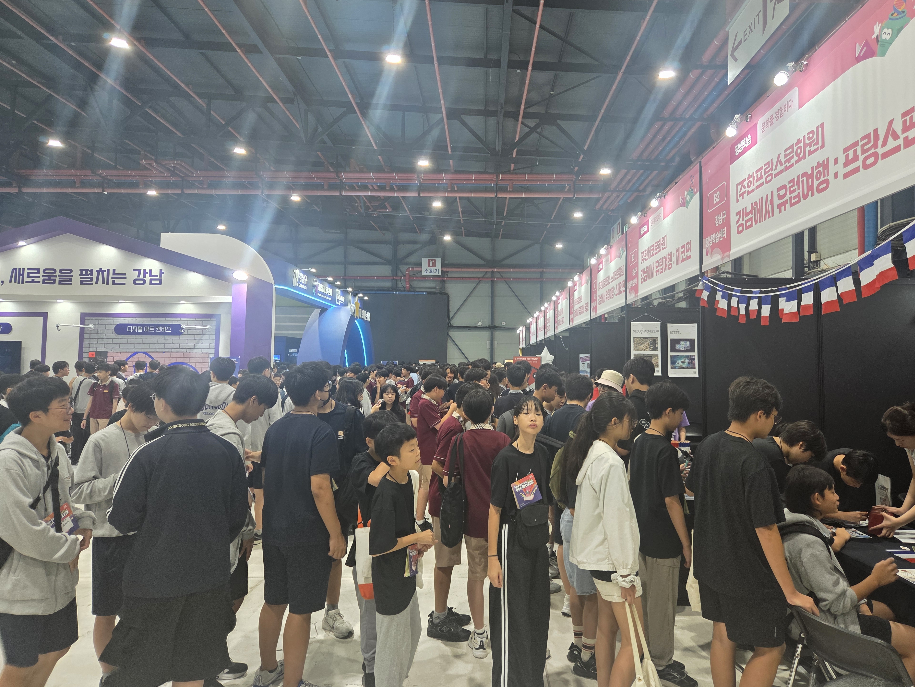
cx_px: 477
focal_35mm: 24
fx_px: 634
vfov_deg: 56.8
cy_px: 331
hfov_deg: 71.6
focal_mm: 5.4
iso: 160
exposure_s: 1/120
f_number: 1.8
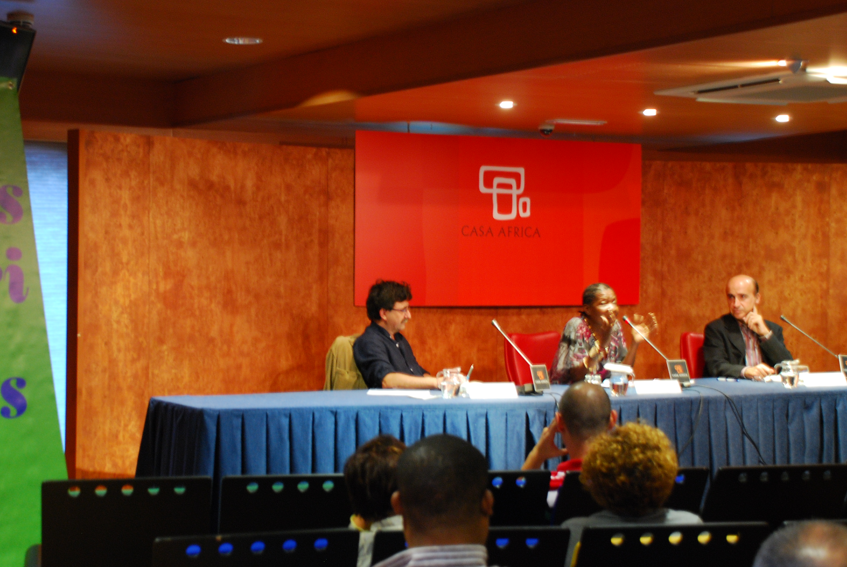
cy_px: 289
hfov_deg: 31.3
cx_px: 338
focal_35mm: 64
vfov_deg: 21.3
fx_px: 1508
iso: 400
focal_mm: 32
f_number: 4.2
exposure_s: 1/5
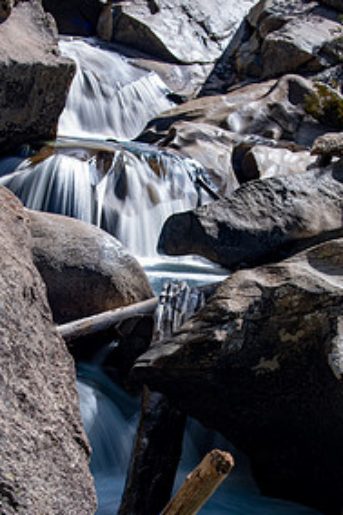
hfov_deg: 11.5
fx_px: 1703
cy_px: 355
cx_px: 178
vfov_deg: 17.2
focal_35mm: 119
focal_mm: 75
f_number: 5.6
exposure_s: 1/1.67
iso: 80
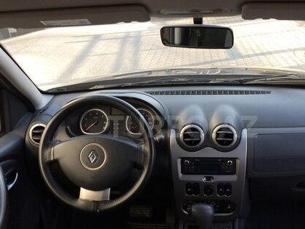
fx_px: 405
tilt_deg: -23.5
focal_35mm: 46
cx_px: 183
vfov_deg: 31.5
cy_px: 127
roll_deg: +3.8
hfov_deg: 41.1
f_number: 2.2
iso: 32
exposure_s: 1/141
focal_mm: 4.15
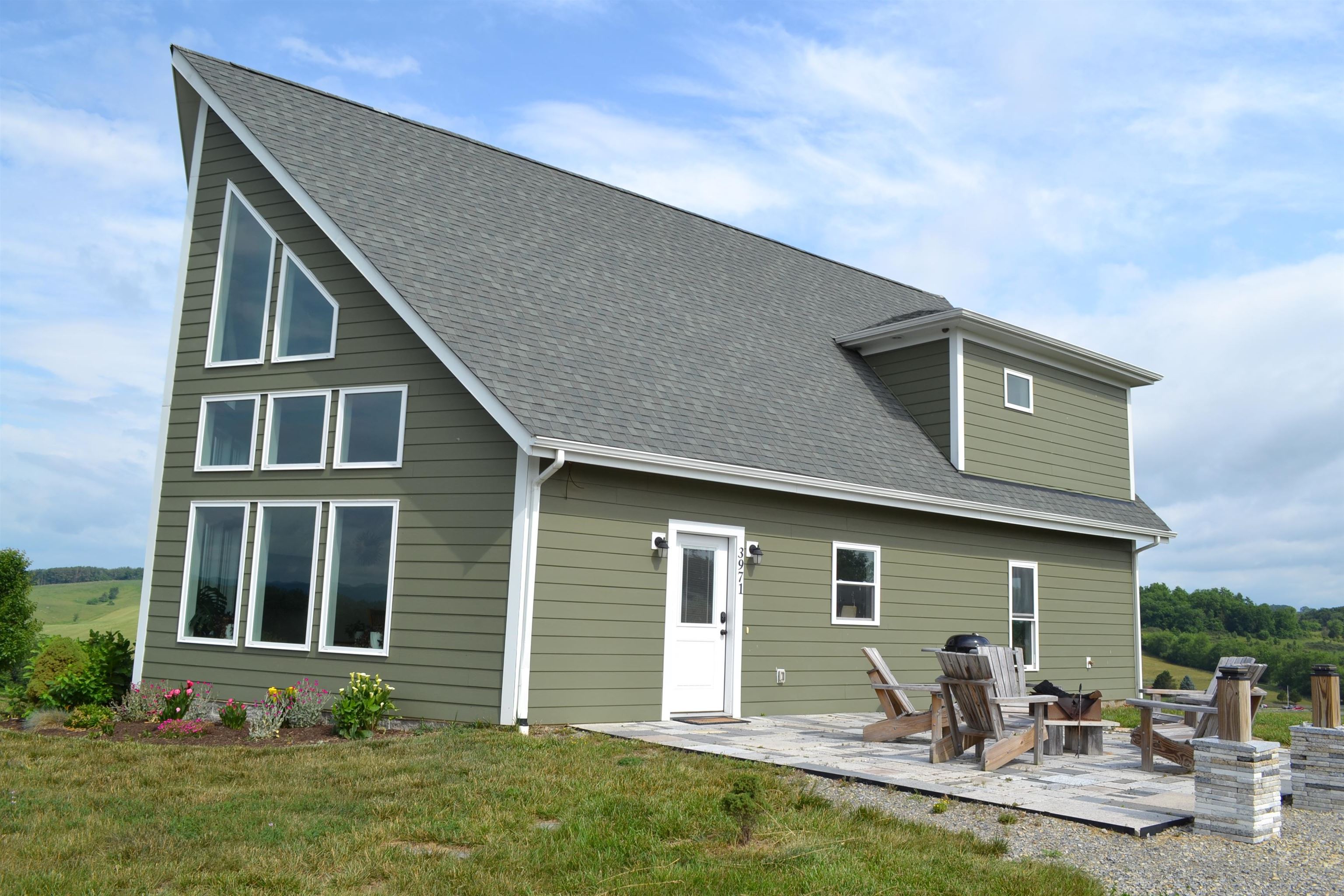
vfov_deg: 47.9
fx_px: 1008
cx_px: 672
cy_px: 448
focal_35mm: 27
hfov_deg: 67.4
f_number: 8
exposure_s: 1/250
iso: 100
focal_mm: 18
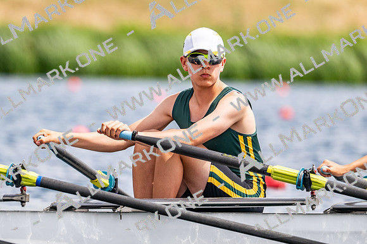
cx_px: 184
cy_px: 122
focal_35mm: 600
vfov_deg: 2.3
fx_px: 6113
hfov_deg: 3.4
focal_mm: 400
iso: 320
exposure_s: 1/2500
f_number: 4.5
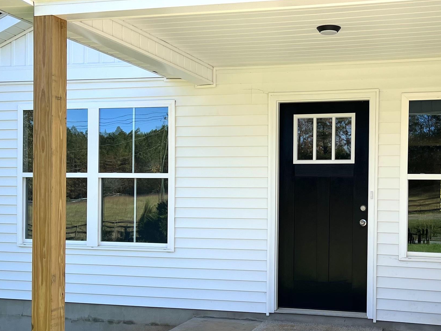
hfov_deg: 38.4
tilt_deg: -0.9
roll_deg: -0.4
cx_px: 296
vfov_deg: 29.6
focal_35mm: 49
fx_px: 624
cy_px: 202
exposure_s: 1/1751
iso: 50
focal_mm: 5.7
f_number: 1.5
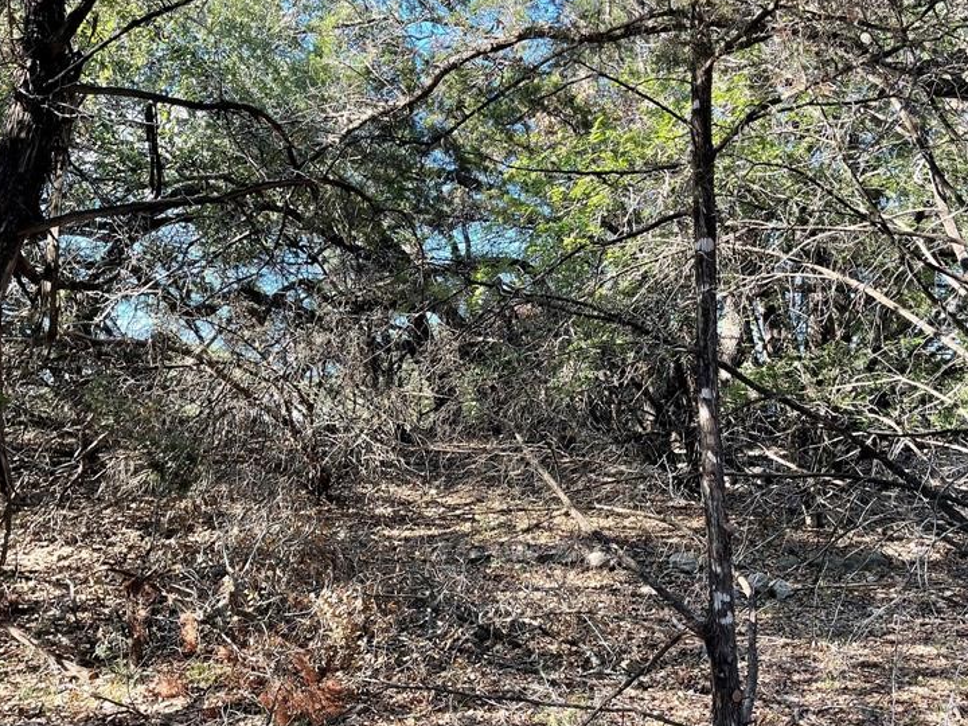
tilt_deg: +2.0
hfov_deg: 50.1
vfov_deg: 38.5
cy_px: 430
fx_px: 1035
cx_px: 503
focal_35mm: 37
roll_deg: -1.2
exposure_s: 1/182
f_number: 1.6
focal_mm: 5.1
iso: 32
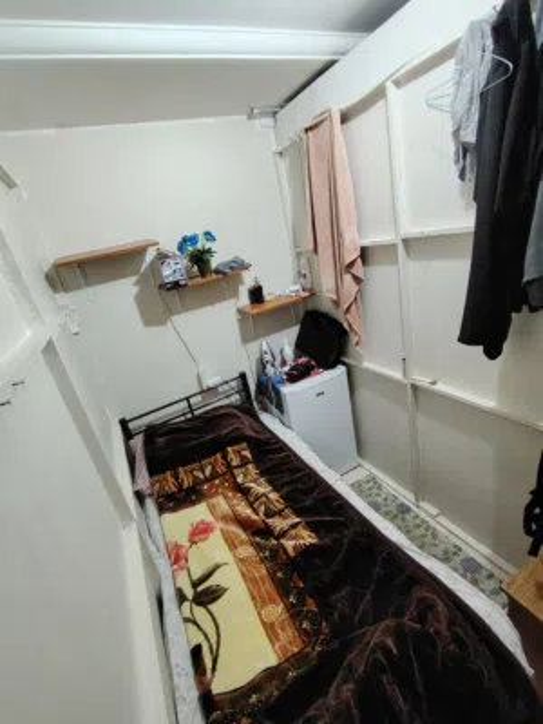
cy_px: 362
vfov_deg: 91.0
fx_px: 356
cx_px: 272
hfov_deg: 74.7
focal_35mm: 17
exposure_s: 1/20
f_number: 2.2
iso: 527
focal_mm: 1.43
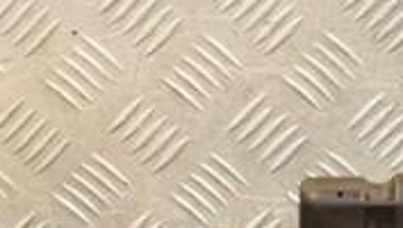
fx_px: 2279
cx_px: 273
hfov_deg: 10.1
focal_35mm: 213
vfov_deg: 5.7
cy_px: 310
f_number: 4.8
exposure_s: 1/100
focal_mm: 40
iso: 800
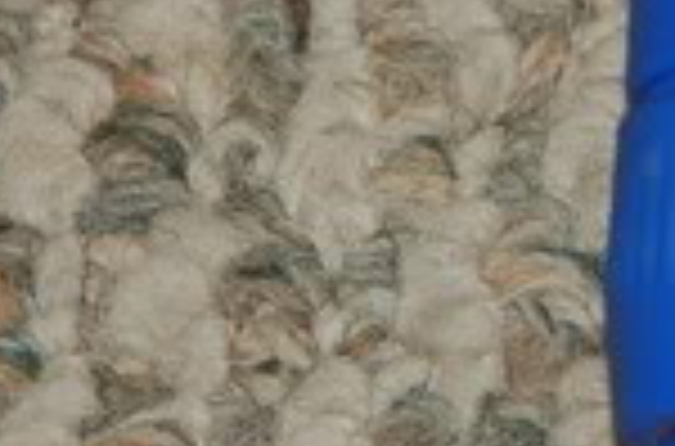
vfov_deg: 1.3
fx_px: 20180
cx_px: 1231
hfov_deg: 1.9
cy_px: -36
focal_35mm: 1080
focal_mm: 135
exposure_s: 1/125
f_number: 5.6
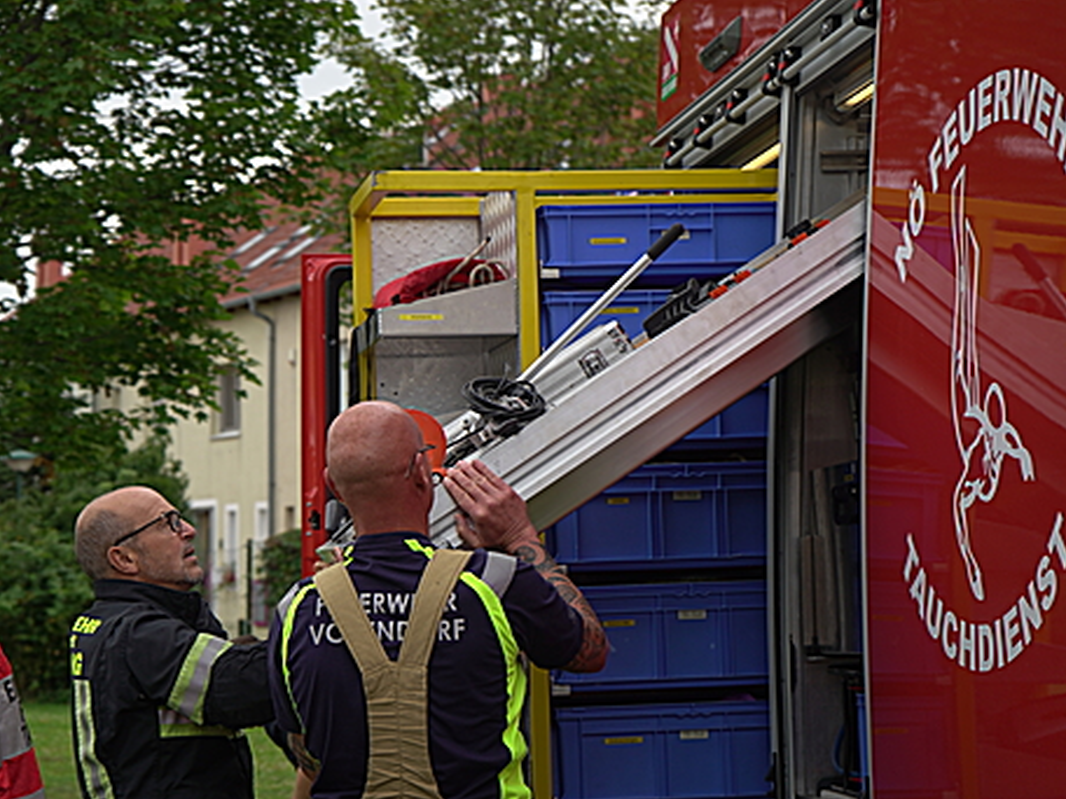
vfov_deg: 16.2
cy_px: 475
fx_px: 2802
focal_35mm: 91
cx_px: 381
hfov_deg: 21.5
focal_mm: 70
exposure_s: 1/250
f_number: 5.6
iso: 125
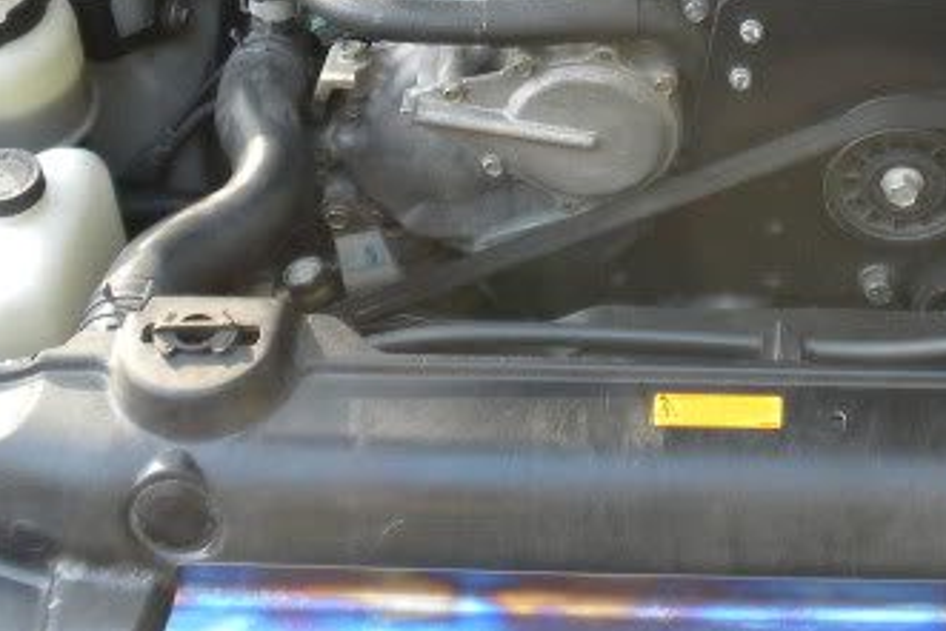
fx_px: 2445
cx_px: 795
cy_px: 46
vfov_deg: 14.5
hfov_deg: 21.5
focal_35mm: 93
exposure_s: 1/59.7
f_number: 3.5
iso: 189
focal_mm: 6.6
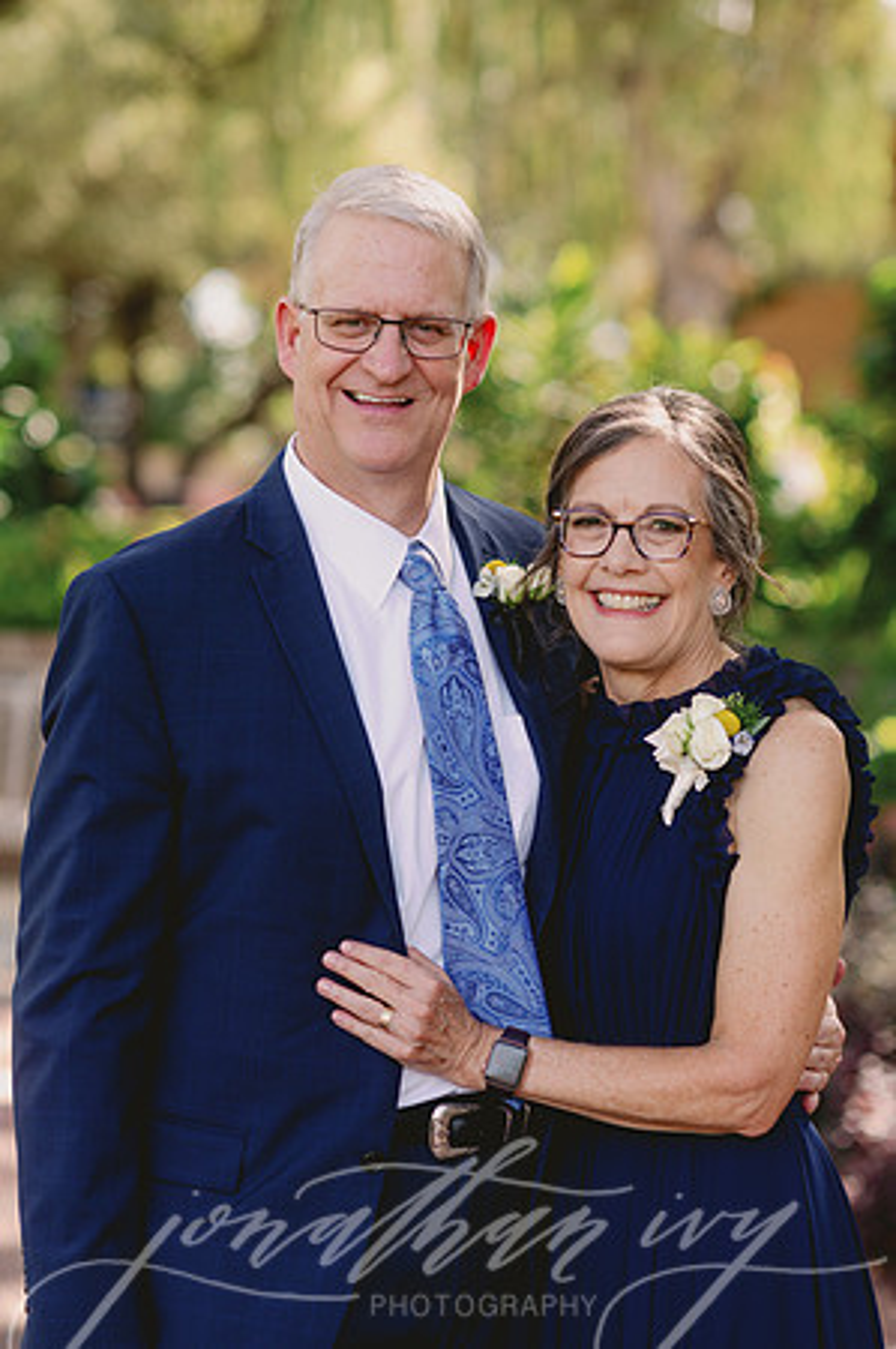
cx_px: 448
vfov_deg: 23.9
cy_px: 674
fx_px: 3180
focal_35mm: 85
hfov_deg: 16.0
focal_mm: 85
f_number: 2.5
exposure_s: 1/320
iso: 80
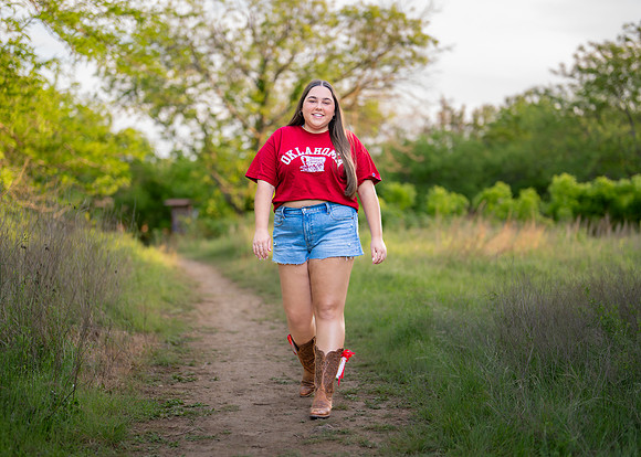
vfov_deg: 21.3
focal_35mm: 67
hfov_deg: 29.5
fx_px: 1217
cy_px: 248
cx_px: 295
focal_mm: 50
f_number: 1.2
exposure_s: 1/1250
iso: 320
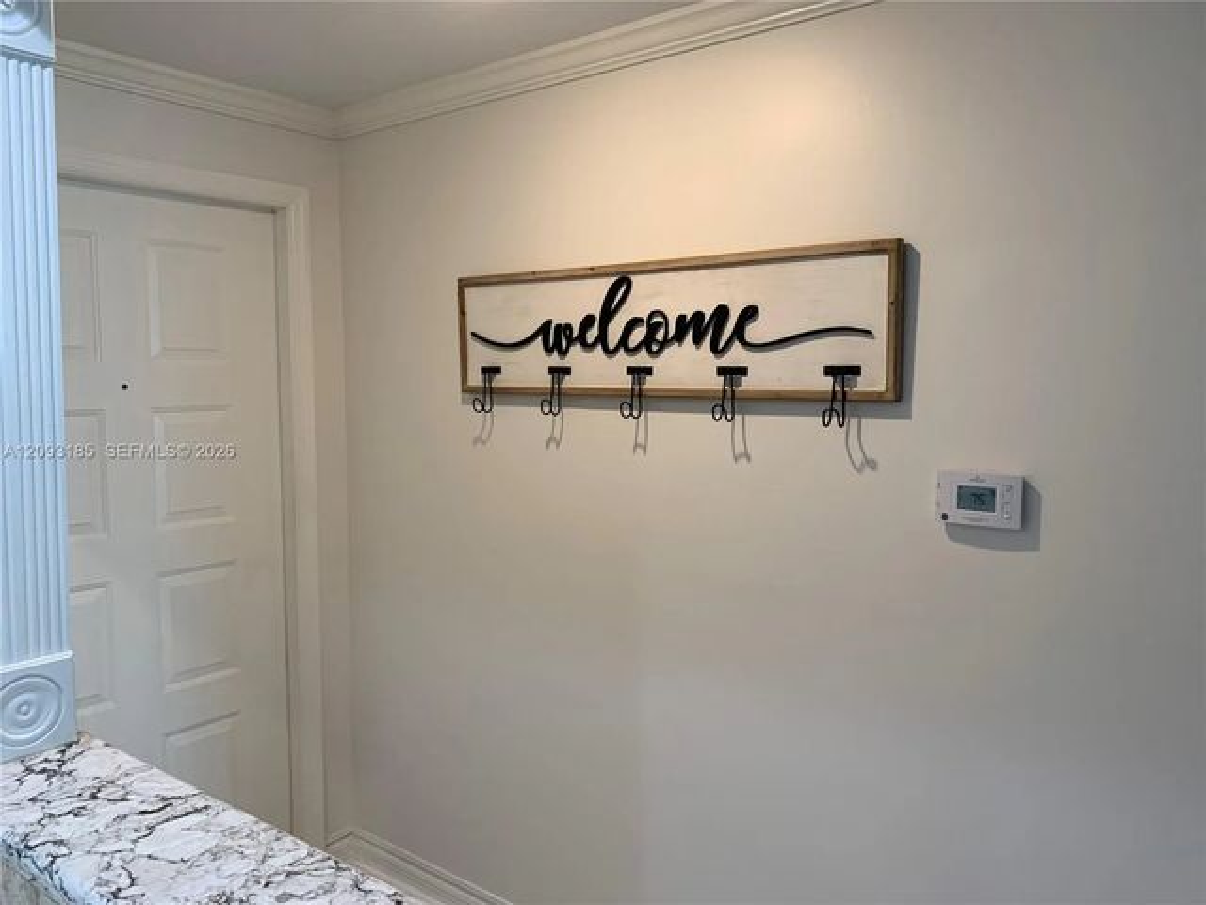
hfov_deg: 67.3
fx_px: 906
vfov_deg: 53.1
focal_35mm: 26
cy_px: 452
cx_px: 603
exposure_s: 1/60
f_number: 1.8
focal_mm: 4.25
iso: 64
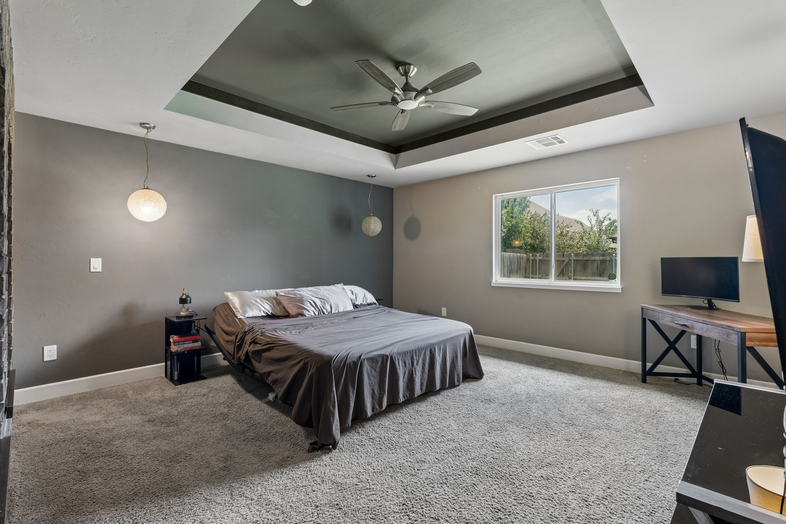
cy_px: 262
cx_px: 393
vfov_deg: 73.7
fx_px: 349
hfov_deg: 96.7
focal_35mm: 16
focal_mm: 16
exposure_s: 1/40
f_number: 8
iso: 800
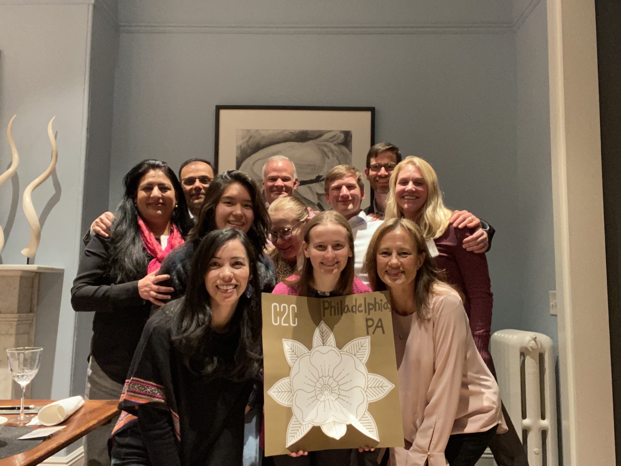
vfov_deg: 46.8
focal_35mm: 30
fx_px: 538
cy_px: 233
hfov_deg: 60.0
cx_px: 310
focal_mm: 2.71
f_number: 2.2
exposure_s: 1/30
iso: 320
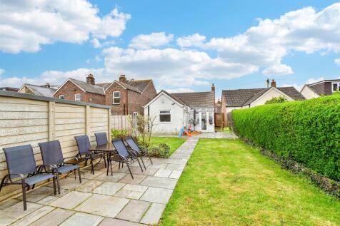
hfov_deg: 100.4
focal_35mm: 15
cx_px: 170
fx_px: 142
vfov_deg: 77.3
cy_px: 113
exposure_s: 1/250
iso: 400
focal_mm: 10
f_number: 8
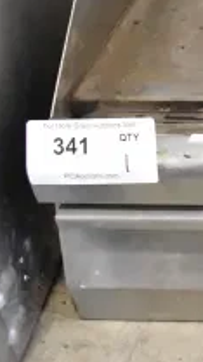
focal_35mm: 92
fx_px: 880
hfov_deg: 10.8
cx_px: 519
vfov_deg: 23.1
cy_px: 206
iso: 6400
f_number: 5
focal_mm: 20
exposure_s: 1/100
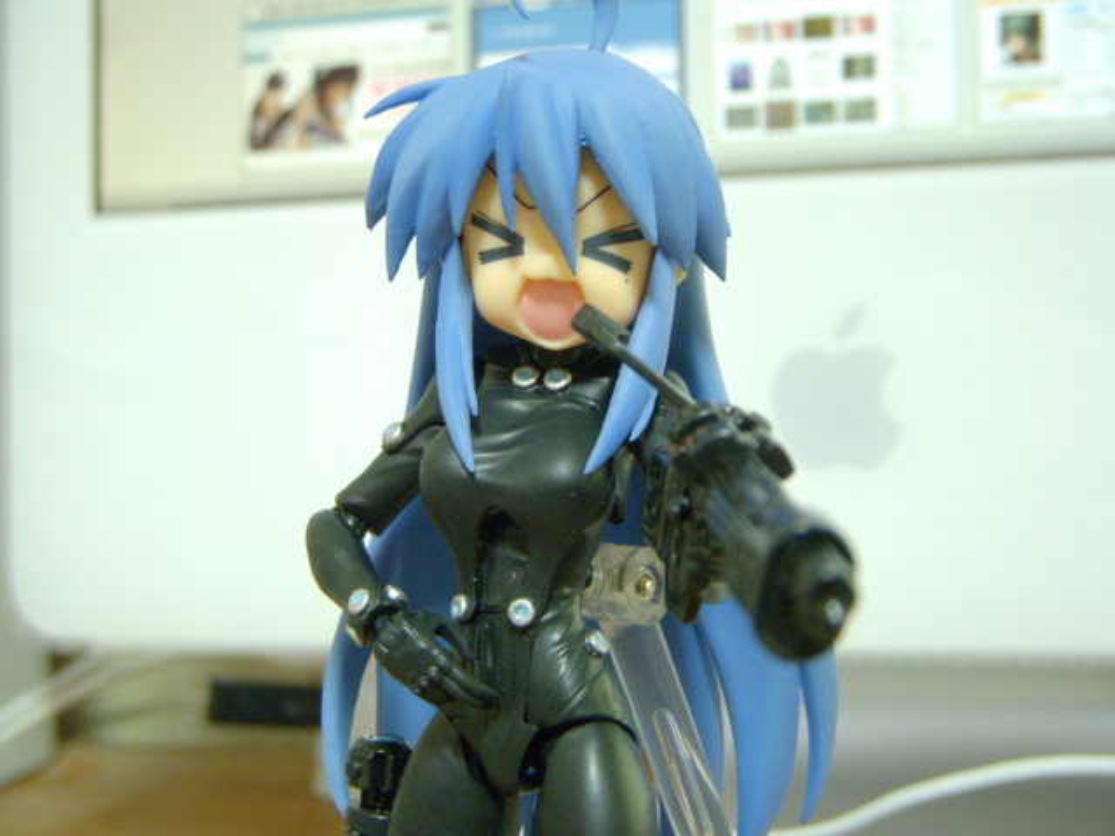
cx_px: 558
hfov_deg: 29.4
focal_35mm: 66
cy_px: 418
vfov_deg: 22.3
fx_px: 2126
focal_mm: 11
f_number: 3.7
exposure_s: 1/4
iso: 400
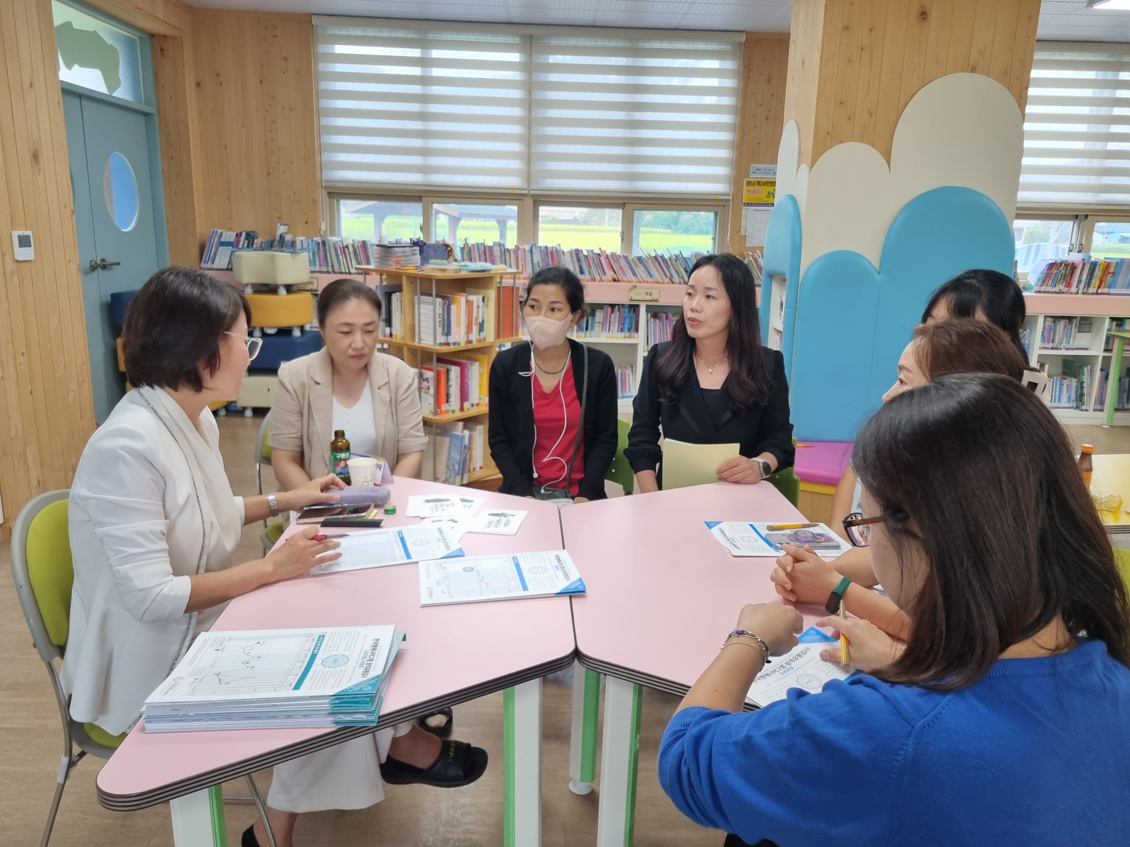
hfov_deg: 67.3
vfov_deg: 53.1
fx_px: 849
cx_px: 565
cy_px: 424
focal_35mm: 26
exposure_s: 1/120
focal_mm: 5.4
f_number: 1.8
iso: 160
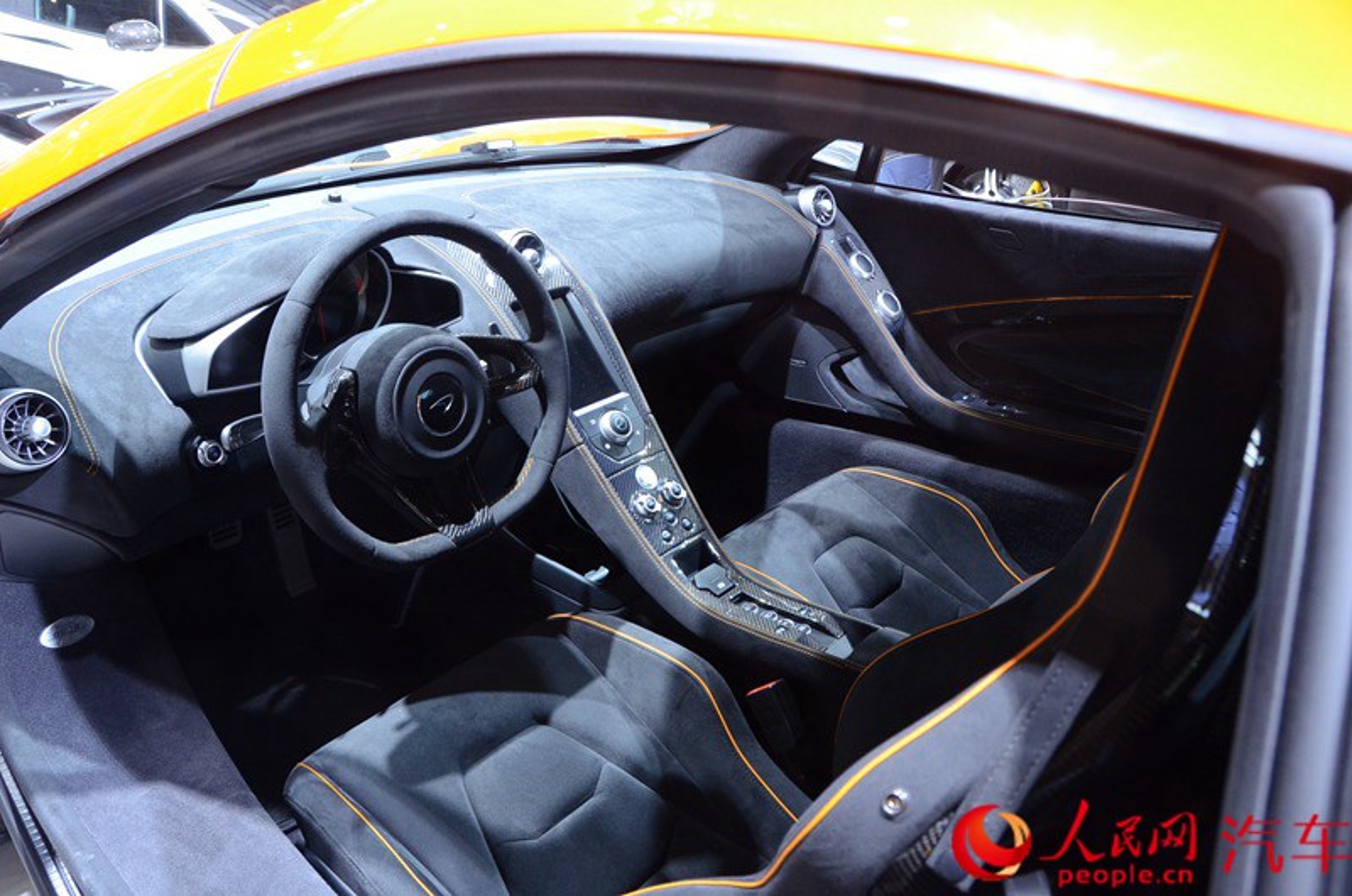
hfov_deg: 67.5
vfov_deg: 47.7
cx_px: 676
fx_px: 1012
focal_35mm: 27
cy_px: 448
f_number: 6.3
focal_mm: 18
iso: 1250
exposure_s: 1/40
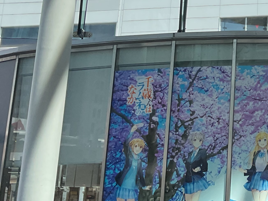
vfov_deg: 15.8
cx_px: 382
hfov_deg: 19.4
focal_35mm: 90
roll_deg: +2.7
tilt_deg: +21.1
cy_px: -35
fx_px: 697
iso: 16
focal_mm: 3
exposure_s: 1/1035
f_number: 1.8
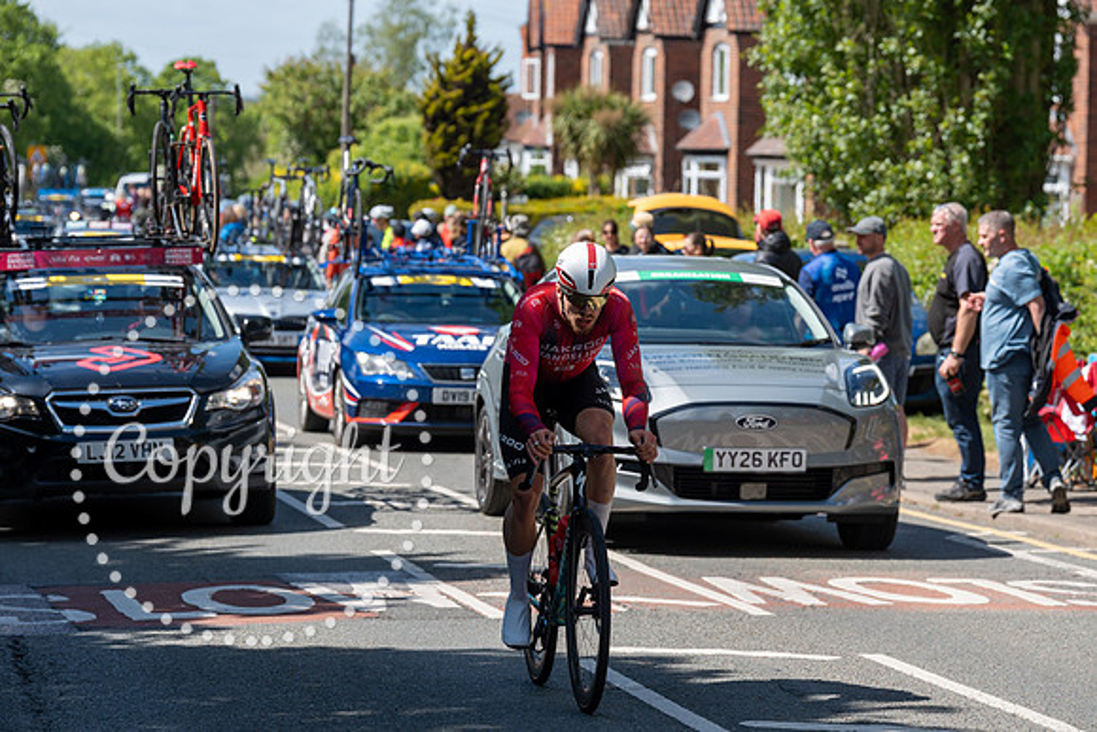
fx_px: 4358
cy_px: 366
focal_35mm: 143
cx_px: 548
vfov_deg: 9.6
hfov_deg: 14.3
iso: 320
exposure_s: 1/1000
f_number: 5.6
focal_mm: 143
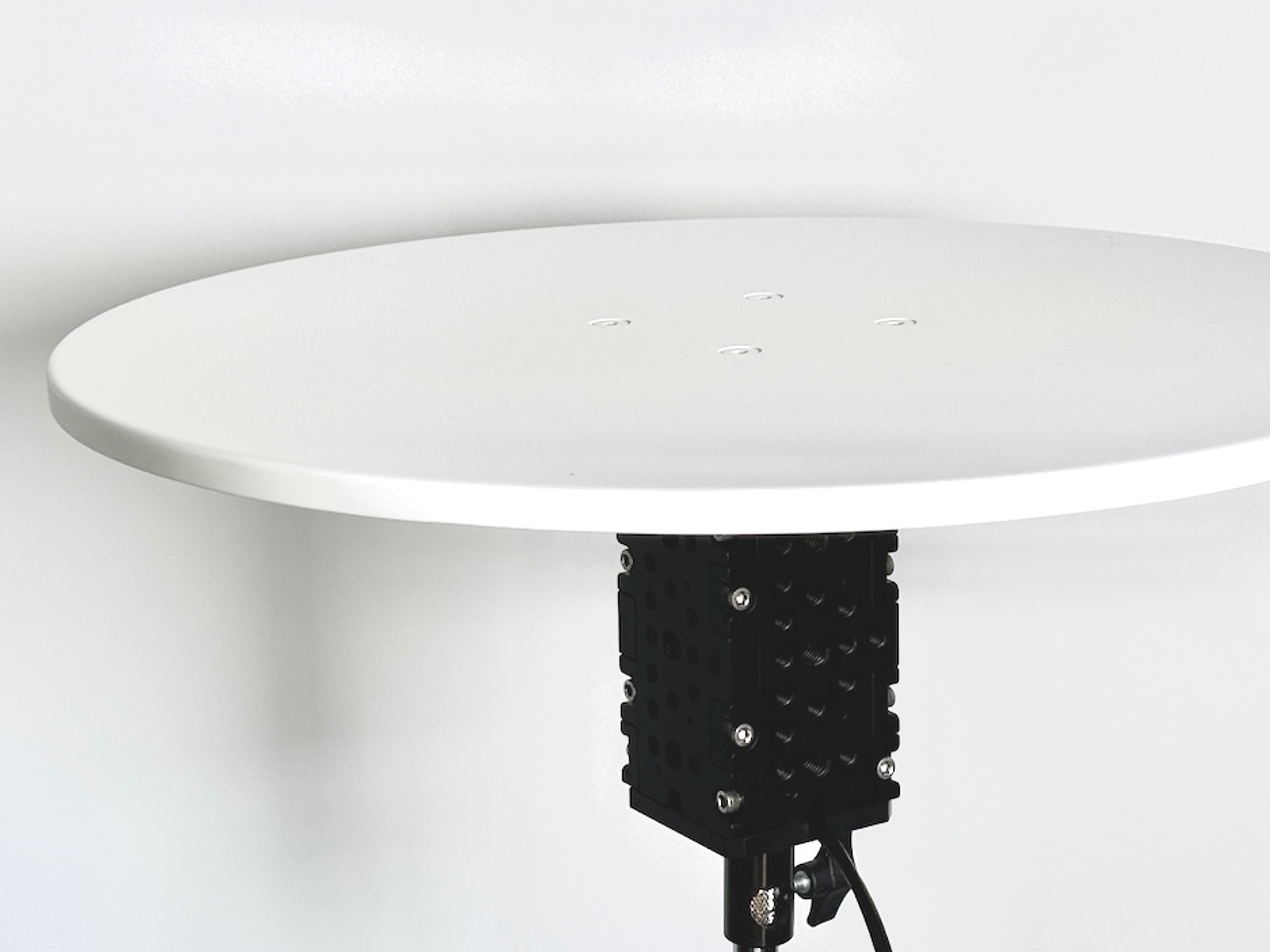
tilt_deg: -11.0
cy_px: 302
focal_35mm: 82
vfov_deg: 17.9
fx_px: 3007
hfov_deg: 23.8
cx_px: 718
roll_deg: -0.8
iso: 64
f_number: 1.78
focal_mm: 6.76
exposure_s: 1/499
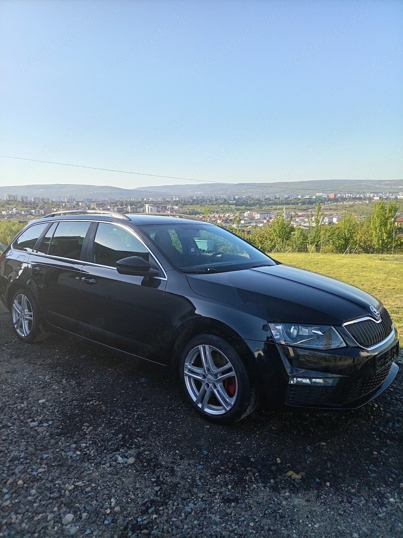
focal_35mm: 25
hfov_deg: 54.8
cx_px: 202
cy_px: 269
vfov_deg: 69.4
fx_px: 388
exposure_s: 1/633
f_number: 1.8
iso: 100
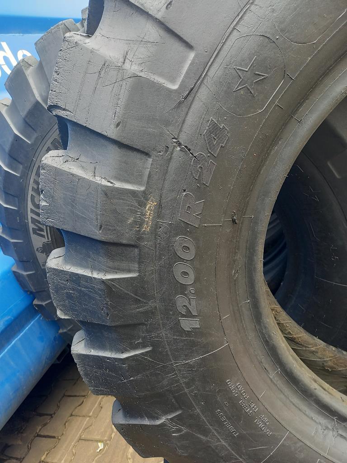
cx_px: 174
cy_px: 232
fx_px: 334
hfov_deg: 54.9
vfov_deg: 69.4
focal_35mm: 25
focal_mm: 4.65
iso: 80
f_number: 1.8
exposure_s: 1/50
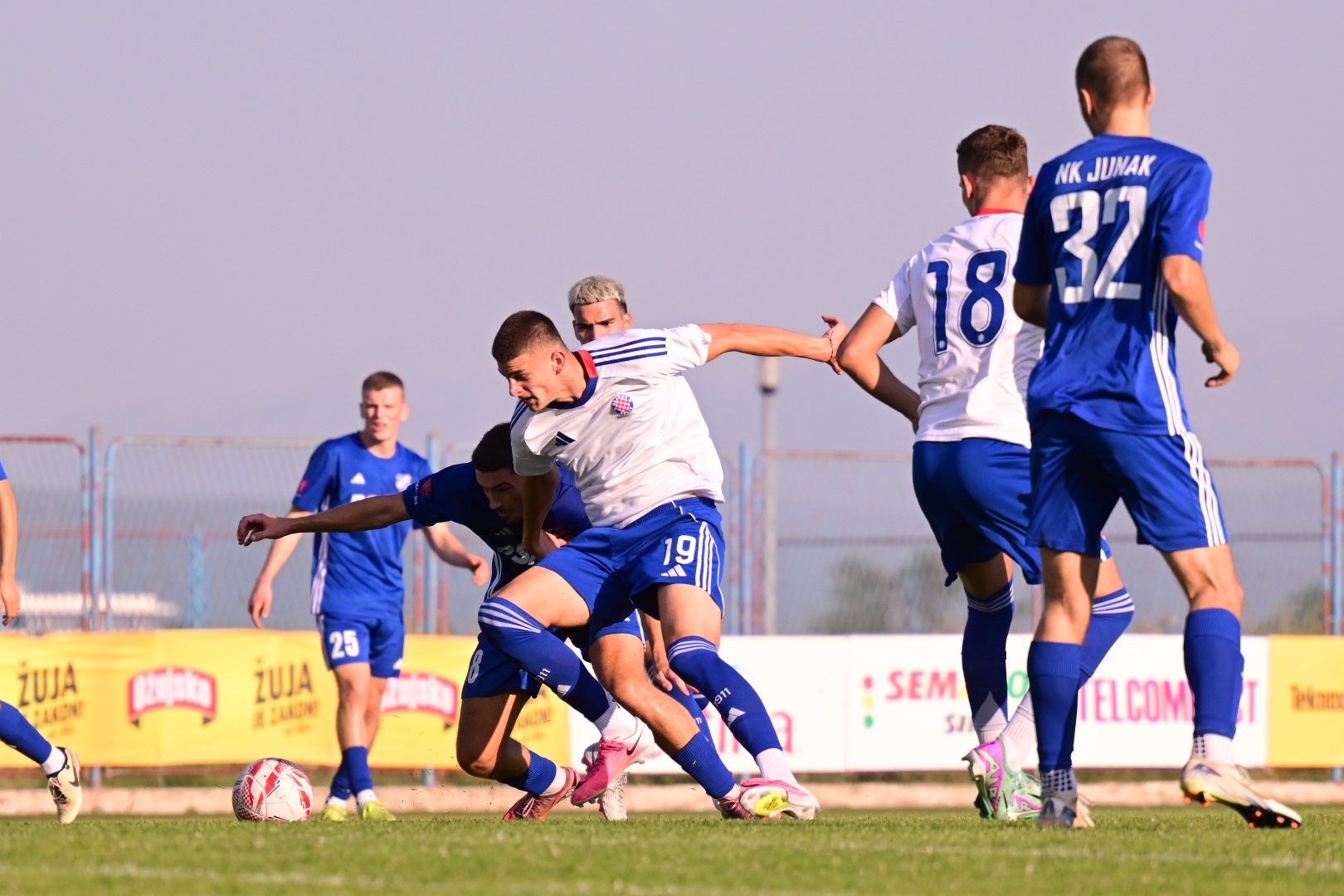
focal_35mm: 405
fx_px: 15119
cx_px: 672
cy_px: 448
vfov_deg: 3.4
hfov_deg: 5.1
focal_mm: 270
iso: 1250
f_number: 5.6
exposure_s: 1/5000
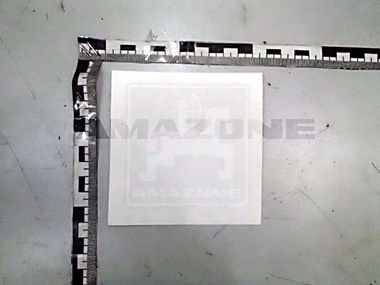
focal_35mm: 28
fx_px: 307
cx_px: 190
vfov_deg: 49.7
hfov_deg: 63.4
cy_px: 142
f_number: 11
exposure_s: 1/160
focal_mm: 5
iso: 6400
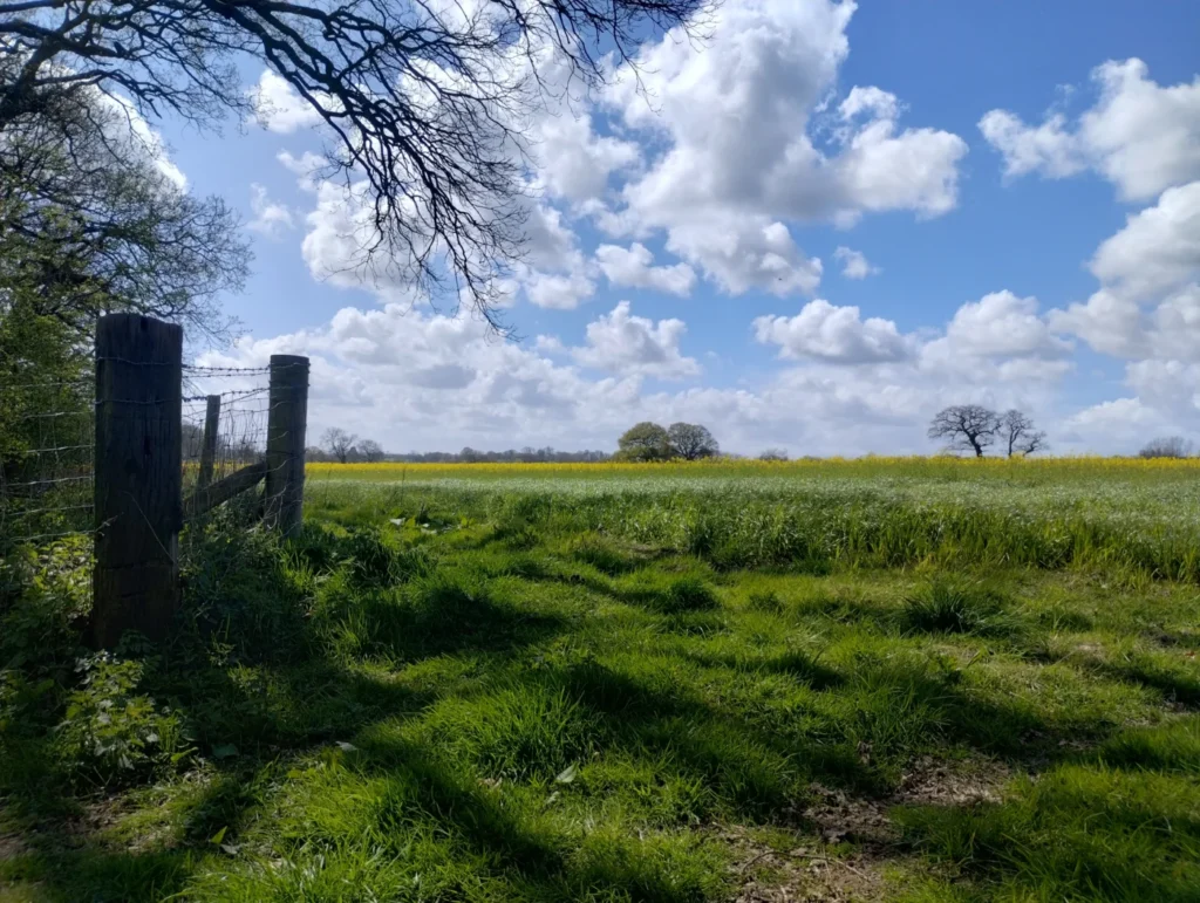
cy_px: 452
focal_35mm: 28
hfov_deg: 63.4
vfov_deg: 49.9
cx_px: 600
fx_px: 972
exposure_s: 1/1226
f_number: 1.8
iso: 100
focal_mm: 4.27
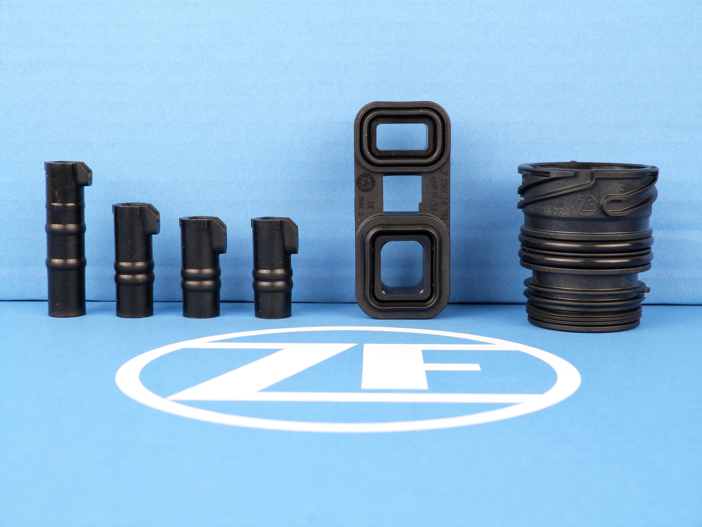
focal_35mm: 58
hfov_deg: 33.2
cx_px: 351
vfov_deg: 25.2
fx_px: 1176
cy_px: 264
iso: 200
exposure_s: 1/60
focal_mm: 10.5
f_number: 3.2
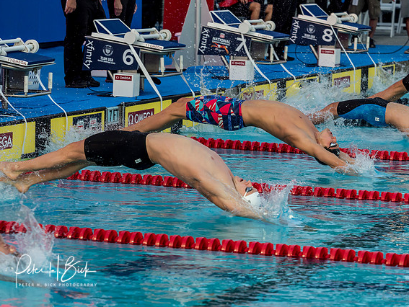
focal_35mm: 184
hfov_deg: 10.7
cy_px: 153
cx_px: 203
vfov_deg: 8.1
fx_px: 2175
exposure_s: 1/1000
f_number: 3.5
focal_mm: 90
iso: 400
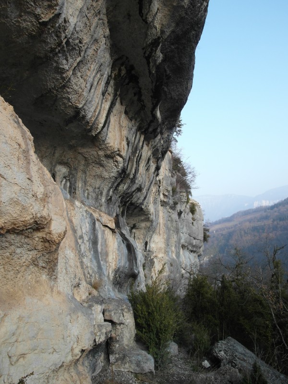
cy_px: 192
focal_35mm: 24
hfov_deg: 56.8
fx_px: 266
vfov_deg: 71.6
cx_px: 144
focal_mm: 5.2
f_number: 3.9
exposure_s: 1/180
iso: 80
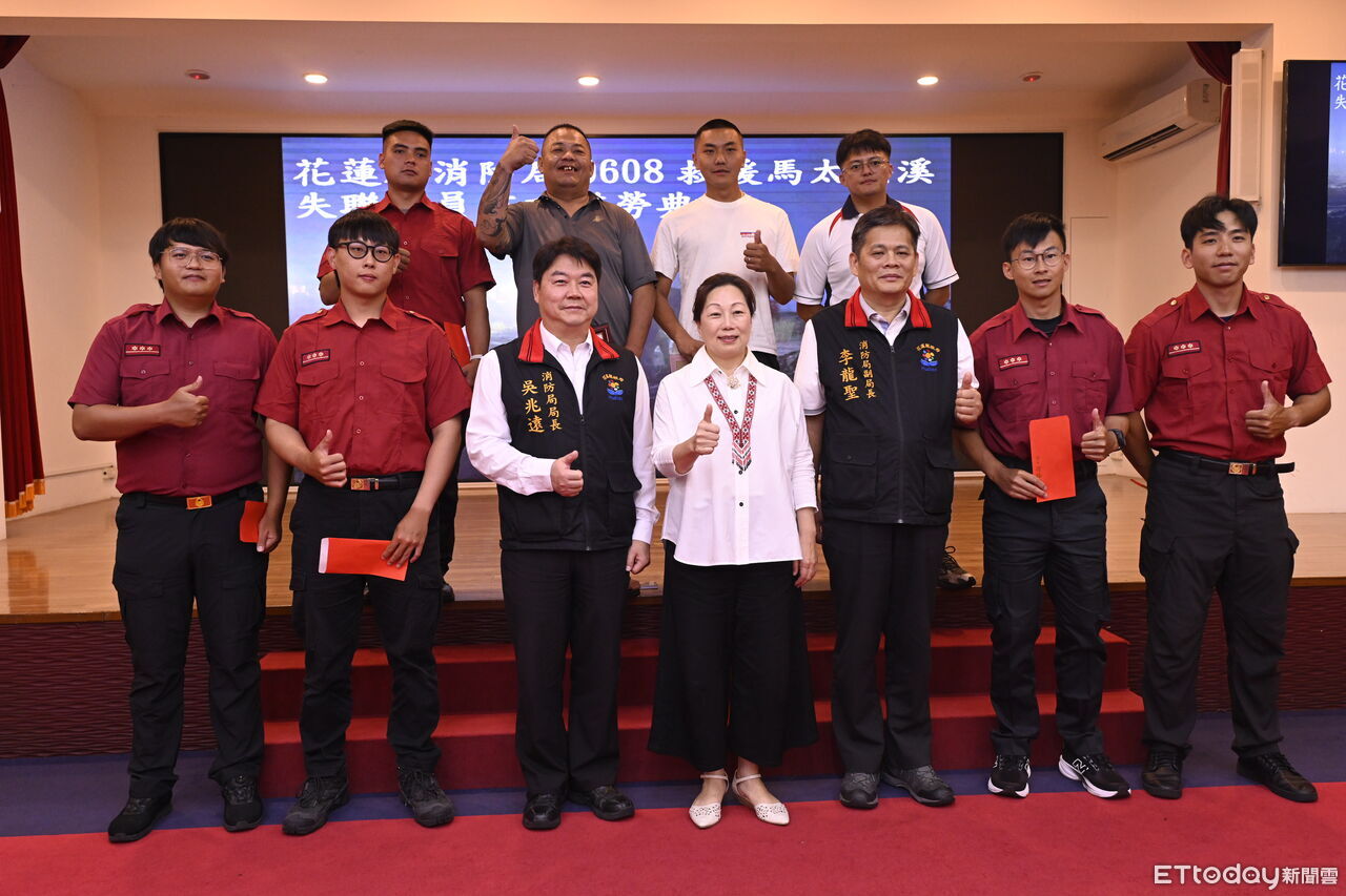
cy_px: 448
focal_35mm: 28
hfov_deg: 64.6
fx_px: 1065
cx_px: 673
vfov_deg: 45.7
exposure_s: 1/160
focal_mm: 28.5
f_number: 4.5
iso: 2500
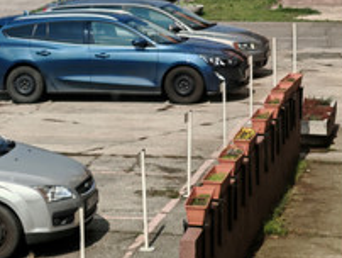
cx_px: 112
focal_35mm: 168
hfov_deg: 11.7
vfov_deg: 8.8
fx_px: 1662
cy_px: 1
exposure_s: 1/690
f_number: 2.4
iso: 50
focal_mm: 8.67
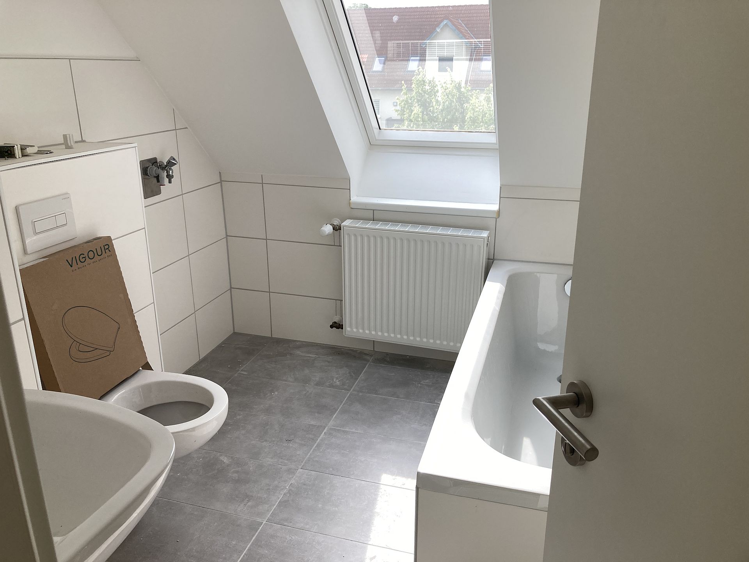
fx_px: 606
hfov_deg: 63.4
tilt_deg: -17.3
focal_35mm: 28
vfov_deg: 49.7
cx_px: 374
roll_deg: +0.6
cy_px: 281
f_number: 1.8
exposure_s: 1/121
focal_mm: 3.99
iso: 25
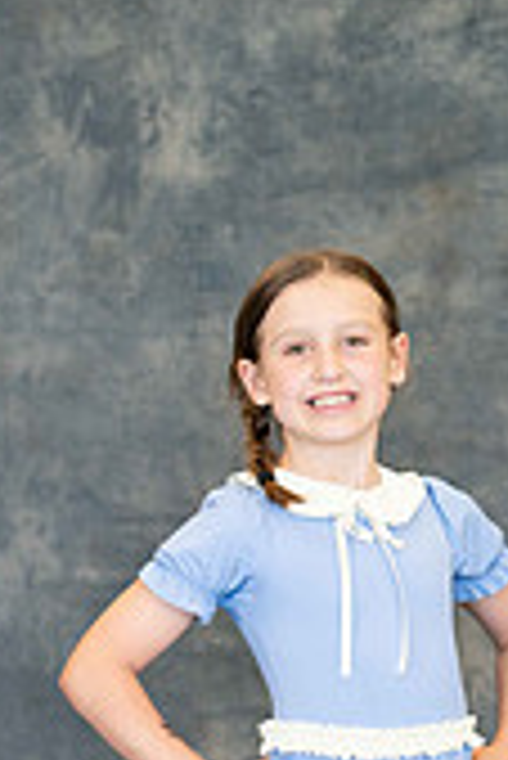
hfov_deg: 6.1
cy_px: 913
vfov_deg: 9.0
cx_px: 31
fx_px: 4774
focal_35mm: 226
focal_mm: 85
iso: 1600
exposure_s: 1/160
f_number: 2.8
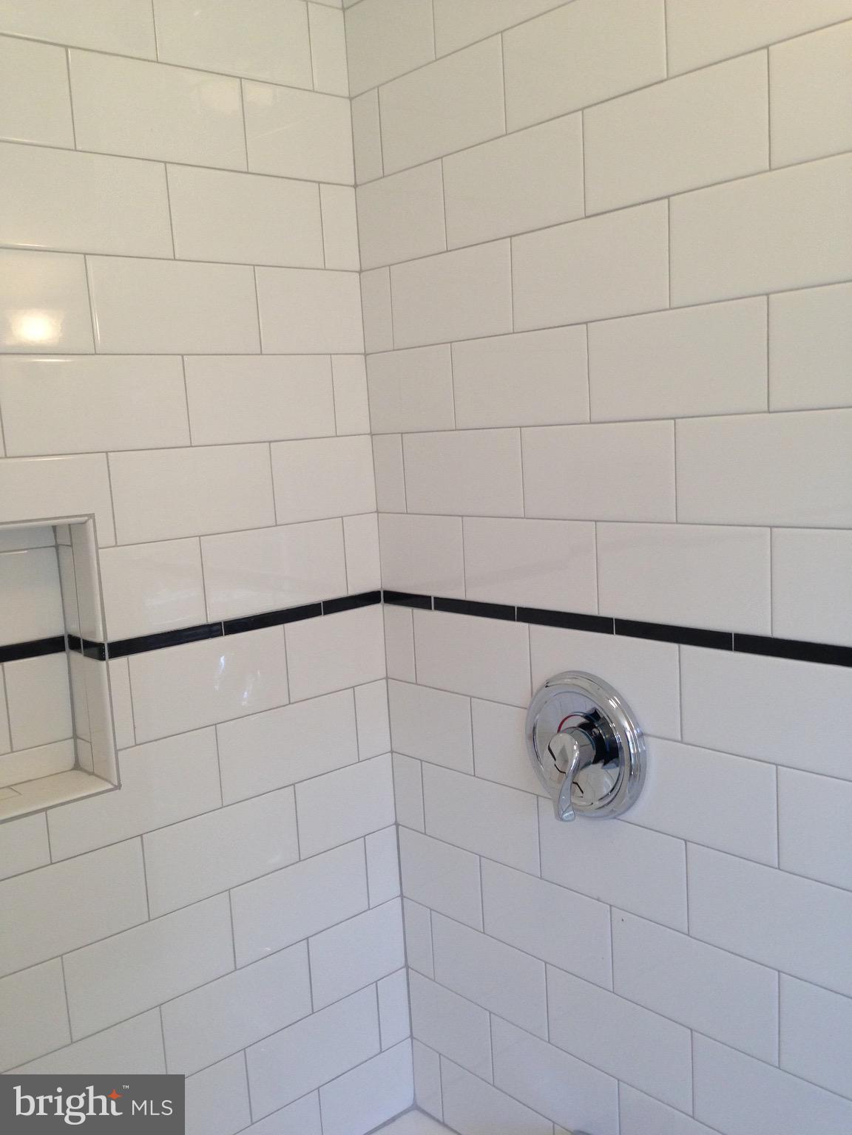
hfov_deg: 42.9
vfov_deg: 55.4
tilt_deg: -9.5
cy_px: 568
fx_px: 1083
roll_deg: +2.2
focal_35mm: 33
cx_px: 426
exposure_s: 1/120
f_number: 2.4
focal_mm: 4.12
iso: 80
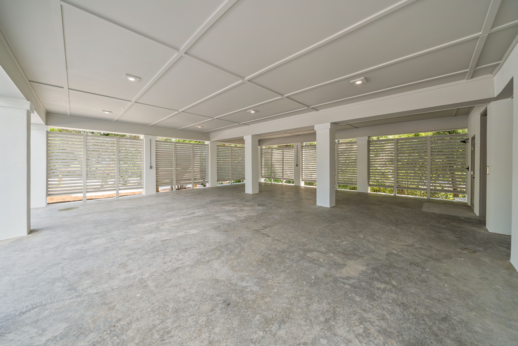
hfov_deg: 112.6
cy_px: 173
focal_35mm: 12
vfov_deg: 90.1
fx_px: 173
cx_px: 259
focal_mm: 12
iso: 80
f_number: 7.1
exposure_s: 1/15
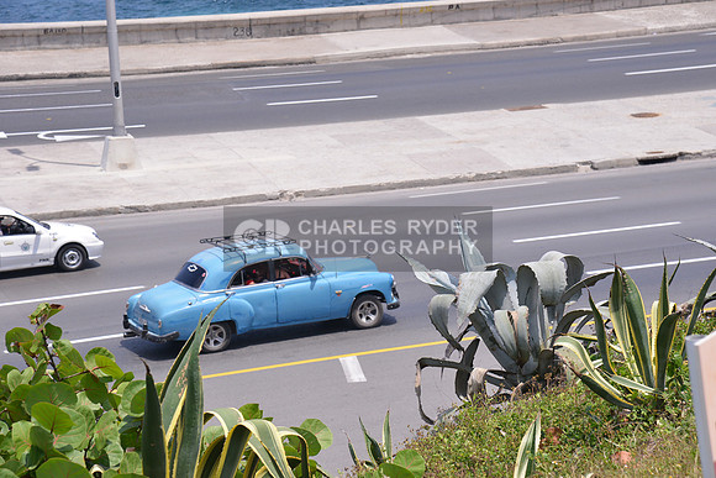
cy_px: 239
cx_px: 358
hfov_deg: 17.1
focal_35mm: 120
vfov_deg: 11.4
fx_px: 2387
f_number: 9
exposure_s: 1/1600
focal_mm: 120
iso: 800
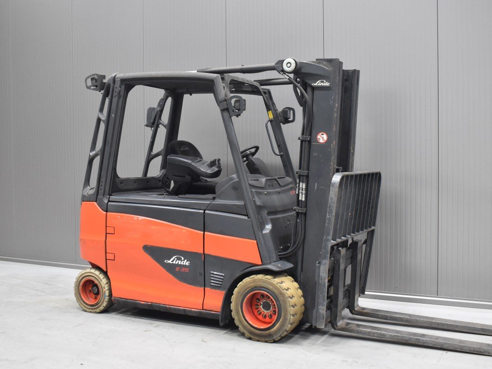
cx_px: 245
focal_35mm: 40
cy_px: 187
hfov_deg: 46.8
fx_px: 569
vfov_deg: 36.0
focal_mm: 24
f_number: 4.5
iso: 1600
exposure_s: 1/30
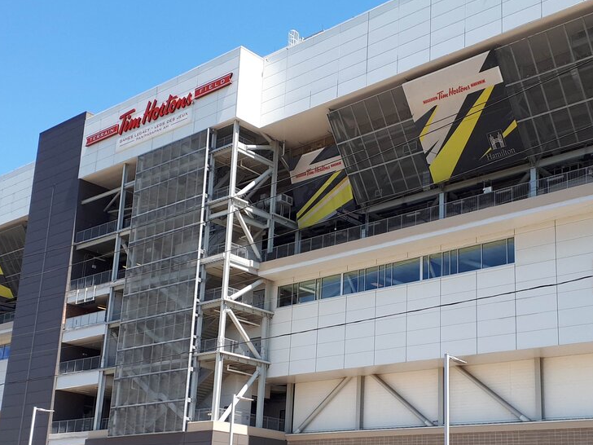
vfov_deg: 37.4
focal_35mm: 38
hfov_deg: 48.9
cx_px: 318
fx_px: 651
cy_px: 284
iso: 40
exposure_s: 1/693
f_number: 1.9
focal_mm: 3.6
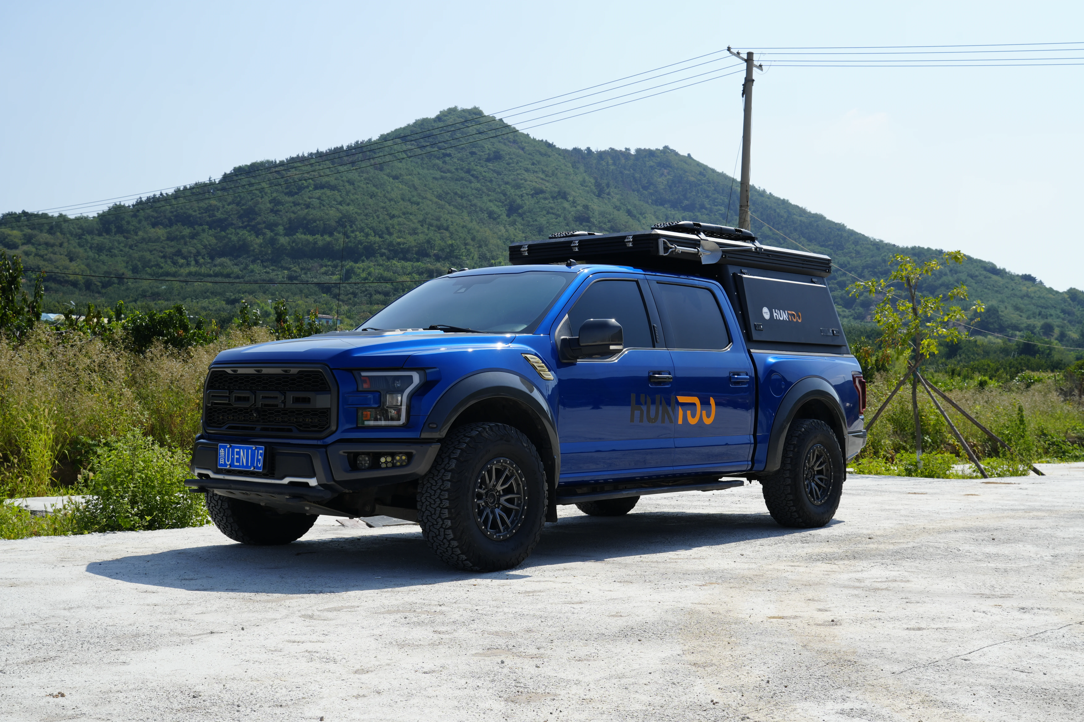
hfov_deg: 44.5
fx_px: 1325
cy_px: 361
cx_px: 542
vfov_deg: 30.5
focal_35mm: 44
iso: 100
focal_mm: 44
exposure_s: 1/160
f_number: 10
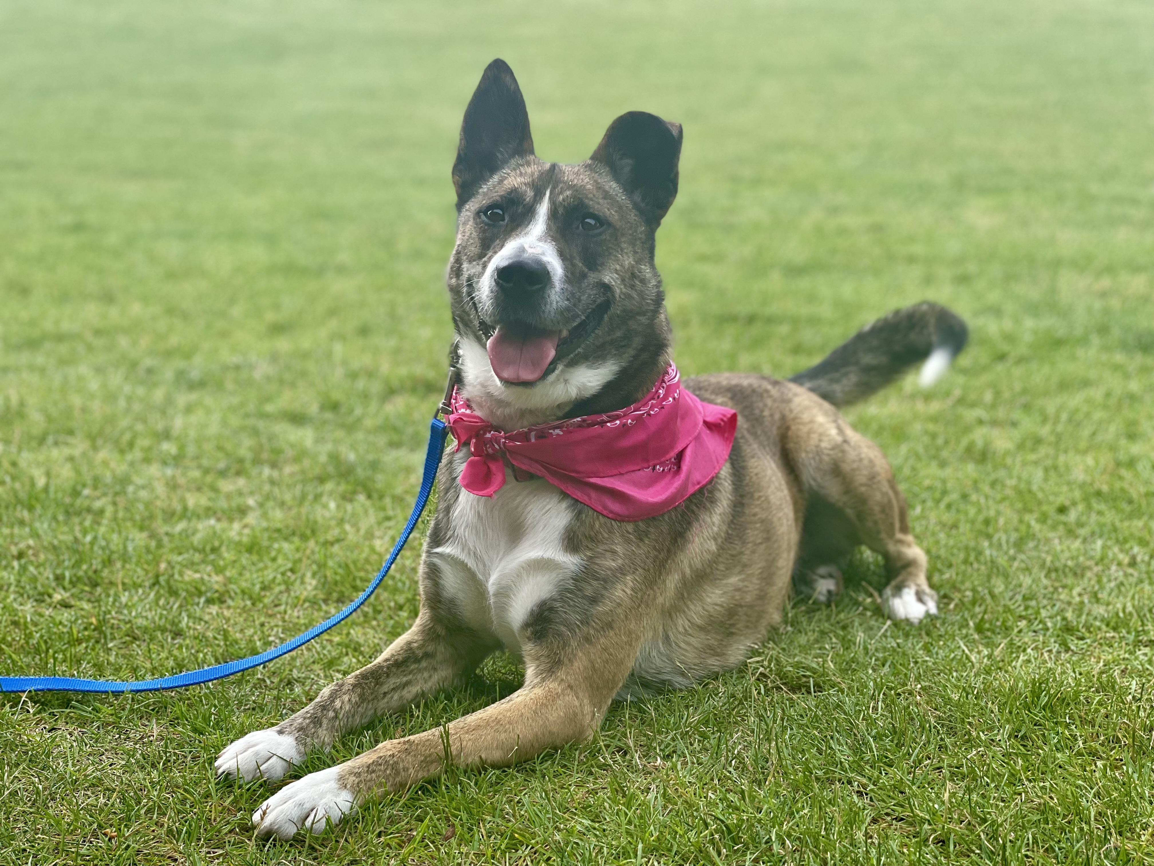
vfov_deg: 22.9
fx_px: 2134
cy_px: 433
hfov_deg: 30.3
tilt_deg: -12.8
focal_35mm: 64
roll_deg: +0.1
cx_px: 577
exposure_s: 1/430
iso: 32
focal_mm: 7.5
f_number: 2.2
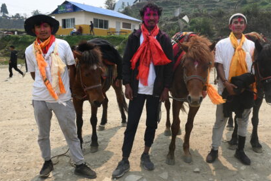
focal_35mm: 35
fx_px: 266
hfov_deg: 54.0
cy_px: 86
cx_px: 145
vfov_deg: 37.5
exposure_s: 1/250
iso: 160
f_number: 8
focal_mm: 19.5
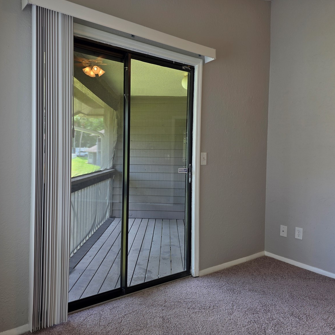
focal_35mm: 28
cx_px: 141
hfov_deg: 57.0
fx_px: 307
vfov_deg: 57.3
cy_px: 163
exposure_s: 1/120
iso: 32
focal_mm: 6.3
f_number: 1.7
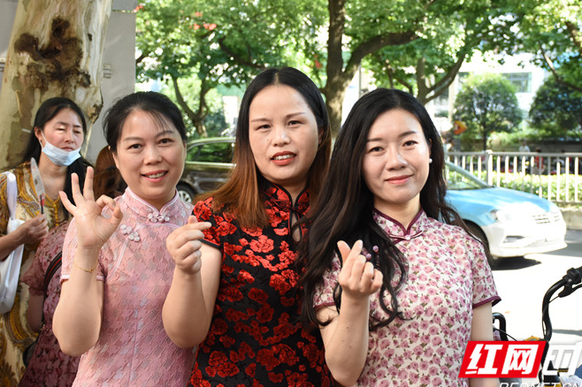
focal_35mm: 62
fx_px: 1002
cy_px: 179
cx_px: 308
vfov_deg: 21.9
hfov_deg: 32.4
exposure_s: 1/320
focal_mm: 34
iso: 800
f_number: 4.2
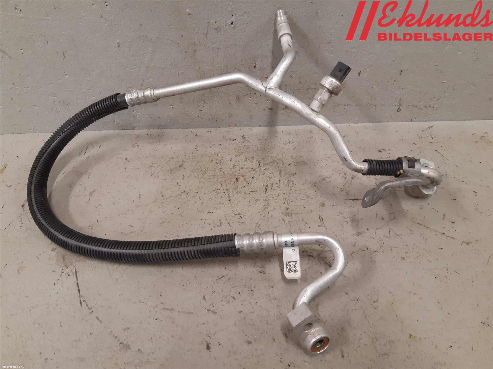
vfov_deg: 53.1
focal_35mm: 26
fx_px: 370
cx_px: 246
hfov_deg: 67.3
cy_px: 184
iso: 160
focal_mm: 3.93
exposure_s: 1/50
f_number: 1.7
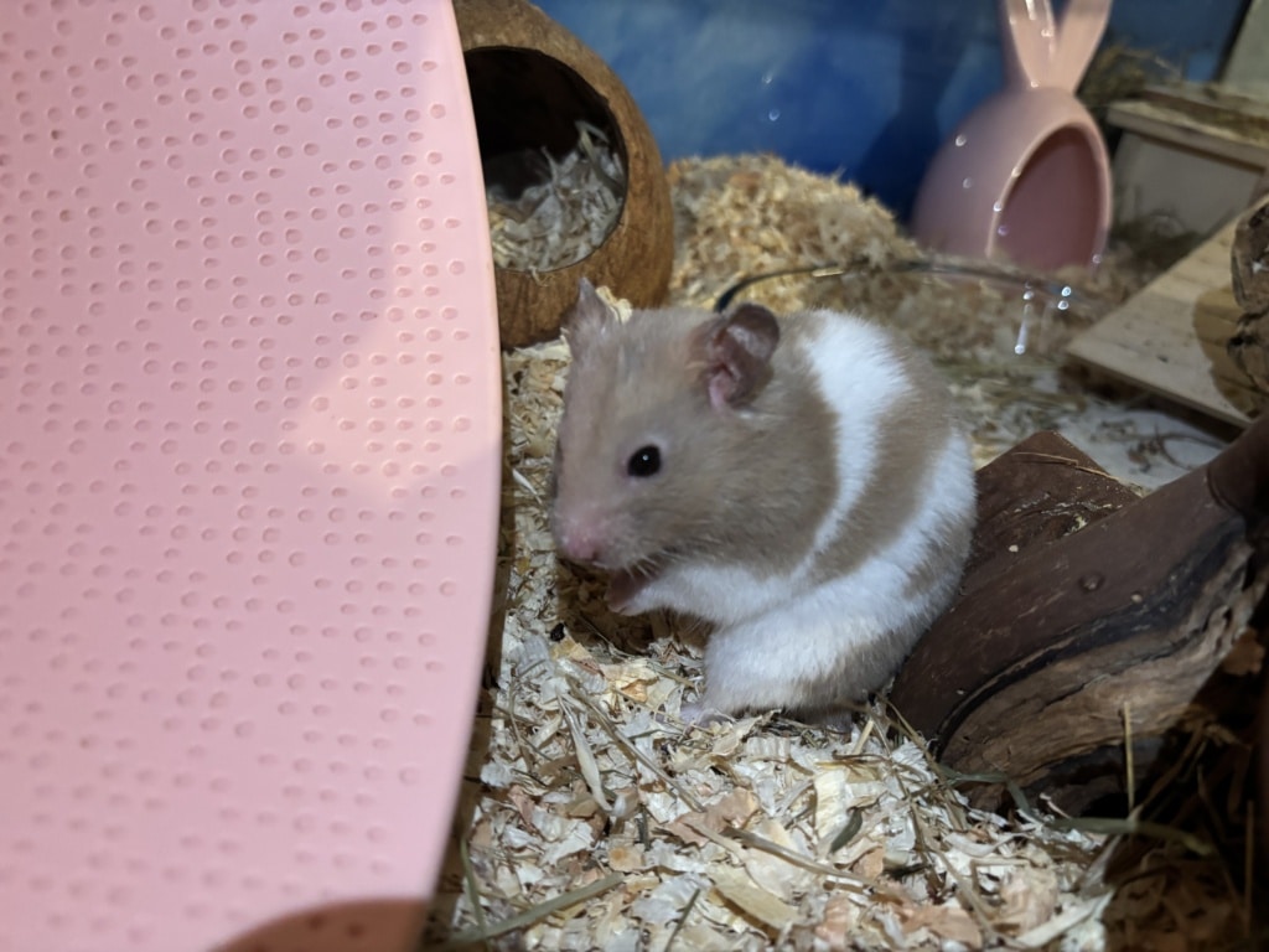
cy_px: 476
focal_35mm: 26
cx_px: 634
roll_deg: -10.9
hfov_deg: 67.3
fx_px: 953
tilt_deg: -30.1
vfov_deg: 53.1
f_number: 1.6
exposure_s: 1/33
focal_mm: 5.96
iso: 500
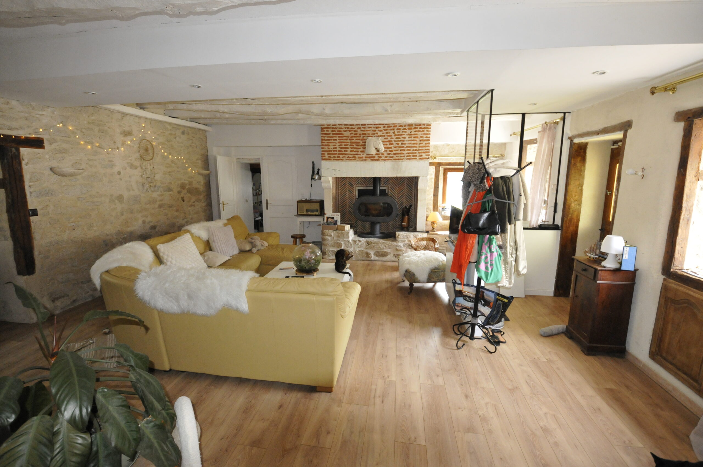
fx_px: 293
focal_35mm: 15
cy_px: 234
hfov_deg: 100.5
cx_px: 352
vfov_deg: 77.2
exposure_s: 1/60
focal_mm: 10
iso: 2200
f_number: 5.6
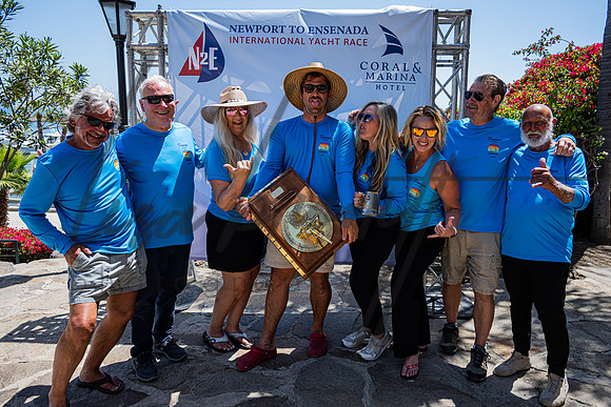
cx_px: 313
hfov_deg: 68.5
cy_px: 188
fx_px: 449
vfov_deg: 48.8
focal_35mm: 26
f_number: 5.6
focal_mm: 24
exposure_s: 1/250
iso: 160
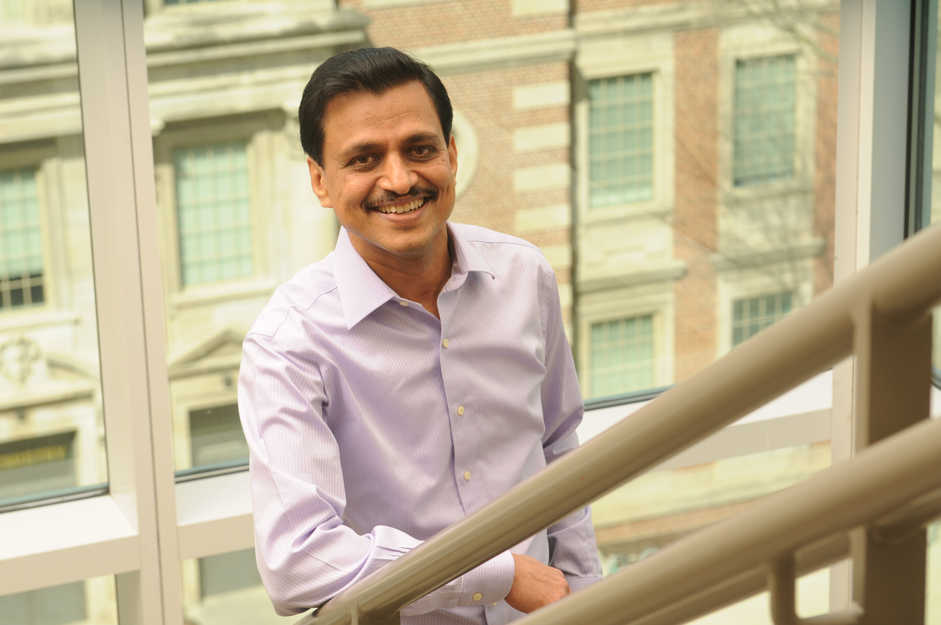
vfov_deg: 13.0
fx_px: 2741
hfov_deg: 19.5
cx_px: 470
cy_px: 312
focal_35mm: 105
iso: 200
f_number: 5
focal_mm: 70
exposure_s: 1/320
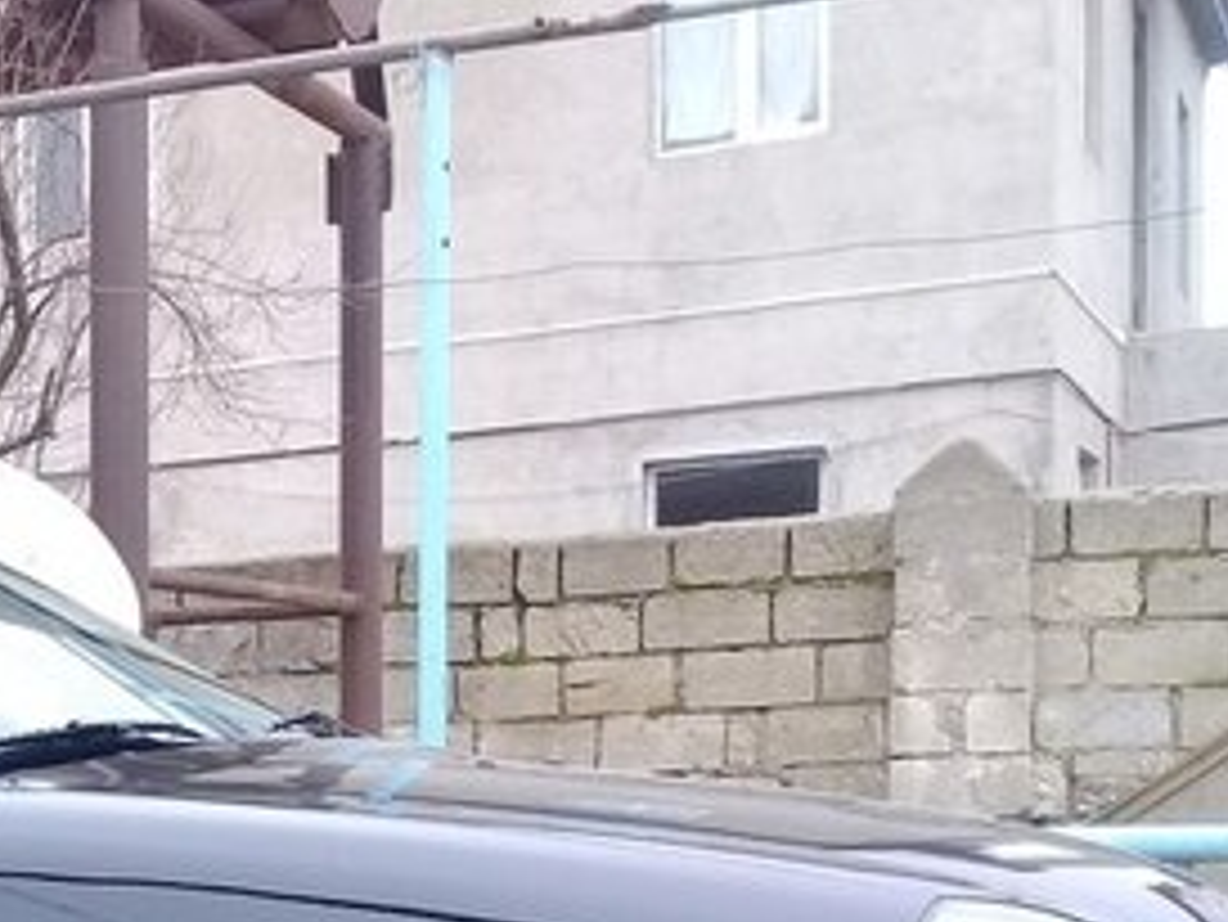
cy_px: 1037
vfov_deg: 18.8
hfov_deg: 23.9
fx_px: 2662
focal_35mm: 75
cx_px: -211
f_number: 2.2
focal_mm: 3.3
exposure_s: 1/198
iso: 50
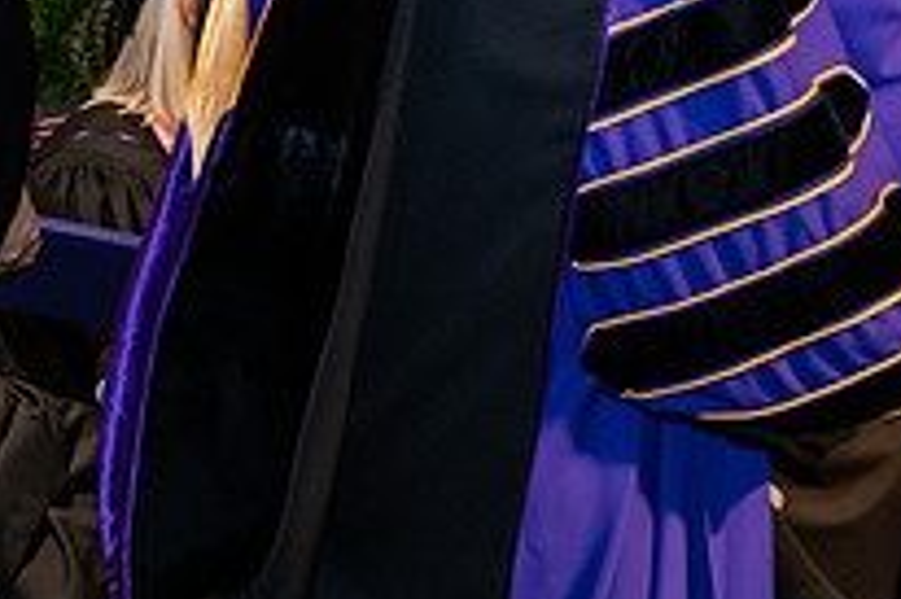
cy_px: -164
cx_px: 910
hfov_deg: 11.0
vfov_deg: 7.3
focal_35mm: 186
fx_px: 4651
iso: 1600
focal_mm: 66
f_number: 6.3
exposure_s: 1/200
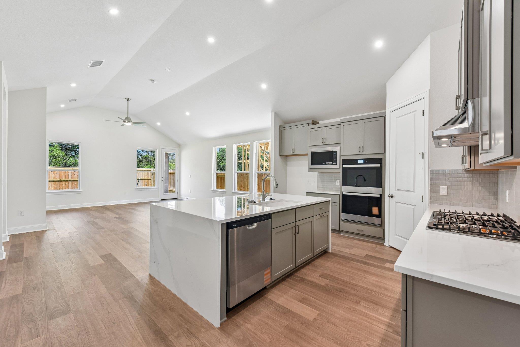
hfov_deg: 104.3
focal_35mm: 14
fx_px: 202
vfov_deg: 81.2
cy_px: 174
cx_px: 260
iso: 200
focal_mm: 14
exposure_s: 1/15
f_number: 8
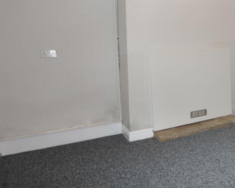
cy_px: 68
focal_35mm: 30
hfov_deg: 48.8
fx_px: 208
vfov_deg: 47.9
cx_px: 233
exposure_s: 1/60
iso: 320
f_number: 4
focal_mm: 10
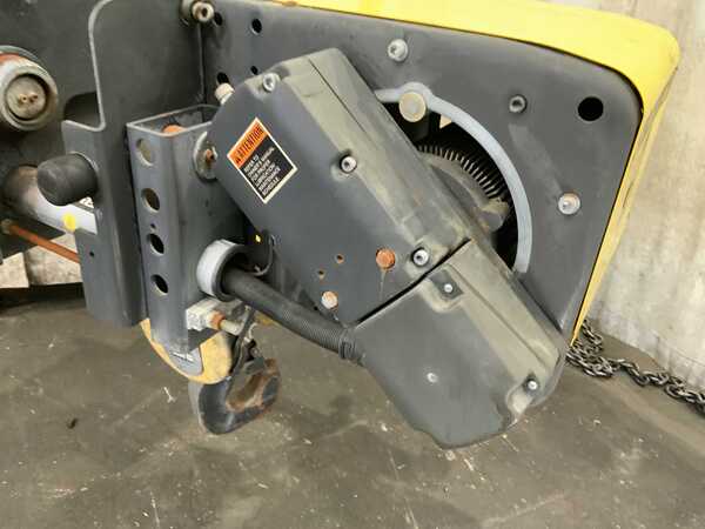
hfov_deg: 61.7
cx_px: 352
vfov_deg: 48.2
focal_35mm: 29
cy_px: 264
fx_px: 591
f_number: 1.8
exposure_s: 1/40
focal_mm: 3
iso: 200
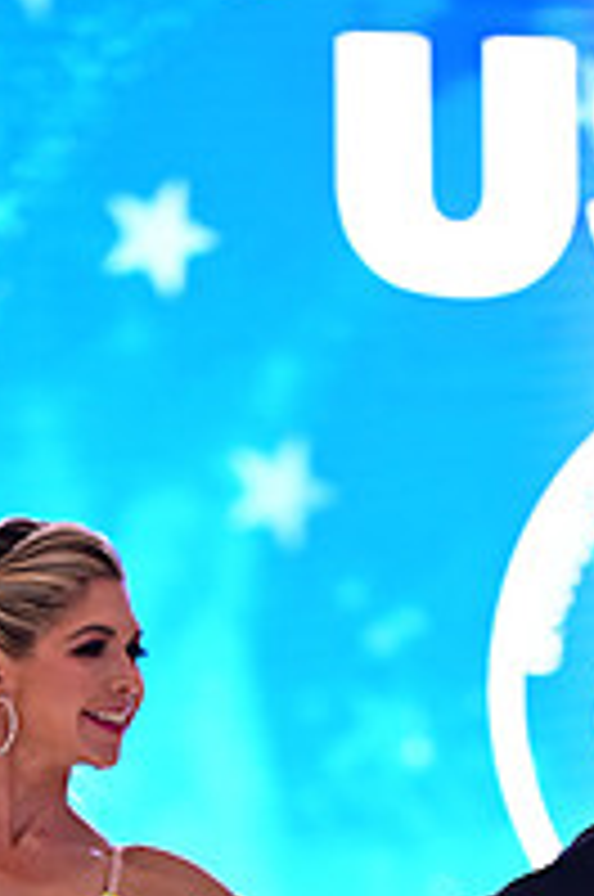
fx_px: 10505
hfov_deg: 3.2
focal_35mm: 423
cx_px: 369
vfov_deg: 4.9
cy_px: 1243
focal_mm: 145
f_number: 2.8
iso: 2000
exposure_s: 1/400
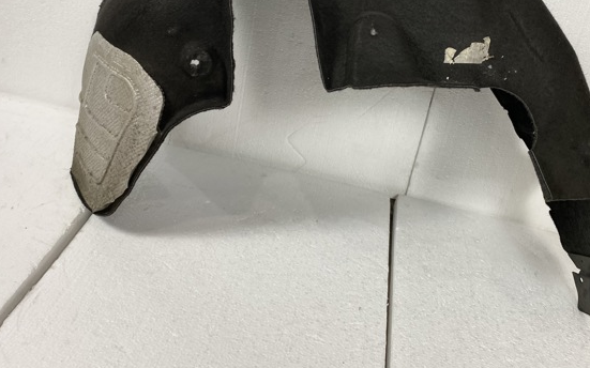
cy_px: 123
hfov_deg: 59.4
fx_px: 514
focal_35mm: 32
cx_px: 336
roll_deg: -11.5
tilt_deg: -28.2
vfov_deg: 39.0
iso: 80
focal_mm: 4.25
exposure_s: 1/100
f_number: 1.8
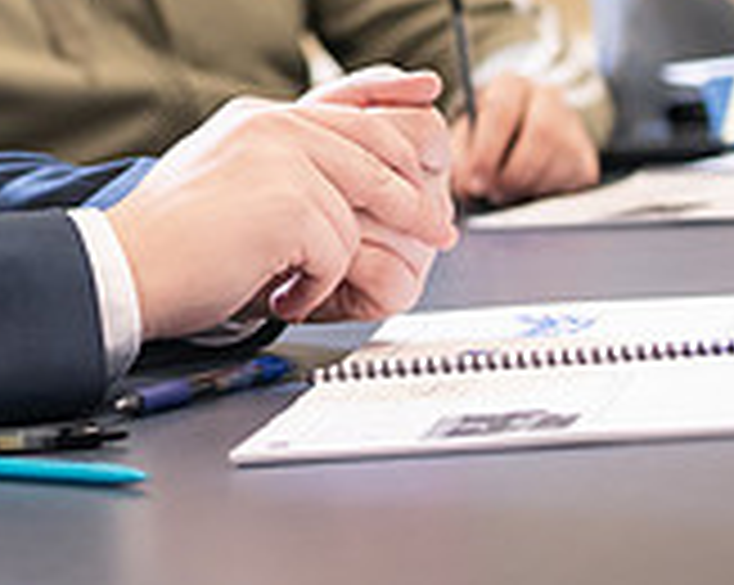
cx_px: -99
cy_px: -205
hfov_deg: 8.2
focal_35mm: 234
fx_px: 5077
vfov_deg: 6.5
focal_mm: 70
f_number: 3.2
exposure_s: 1/160
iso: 640
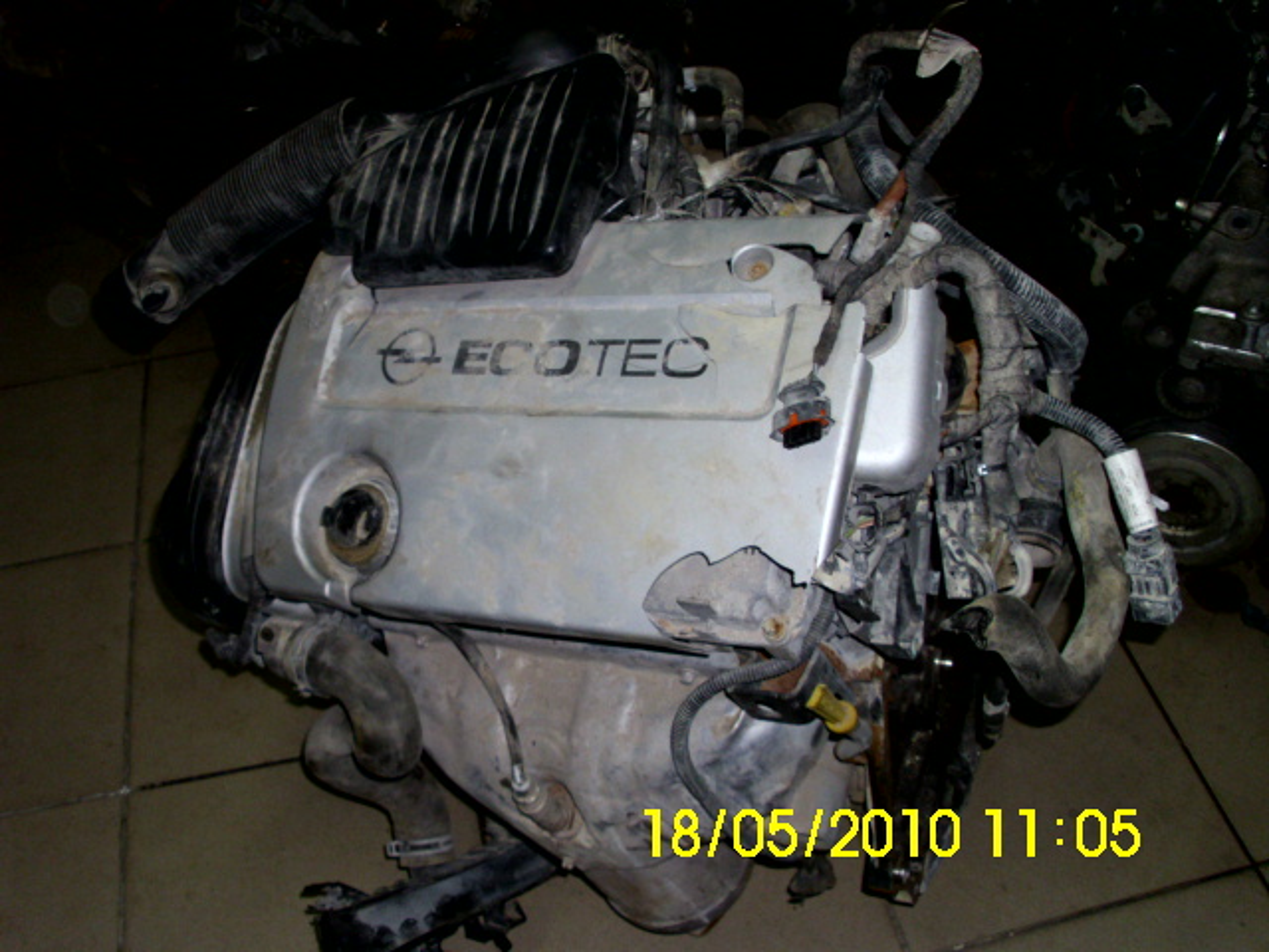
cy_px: 476
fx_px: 1283
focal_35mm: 35
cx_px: 634
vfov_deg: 40.7
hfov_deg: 52.6
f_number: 4.3
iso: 200
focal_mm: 6.2
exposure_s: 1/60
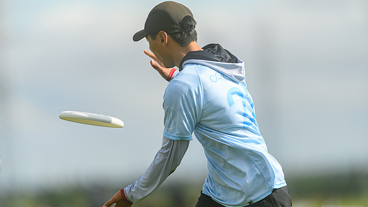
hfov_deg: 5.1
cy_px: 115
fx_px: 4109
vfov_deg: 2.9
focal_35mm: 421
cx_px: 184
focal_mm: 400
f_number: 3.2
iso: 100
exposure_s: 1/1600
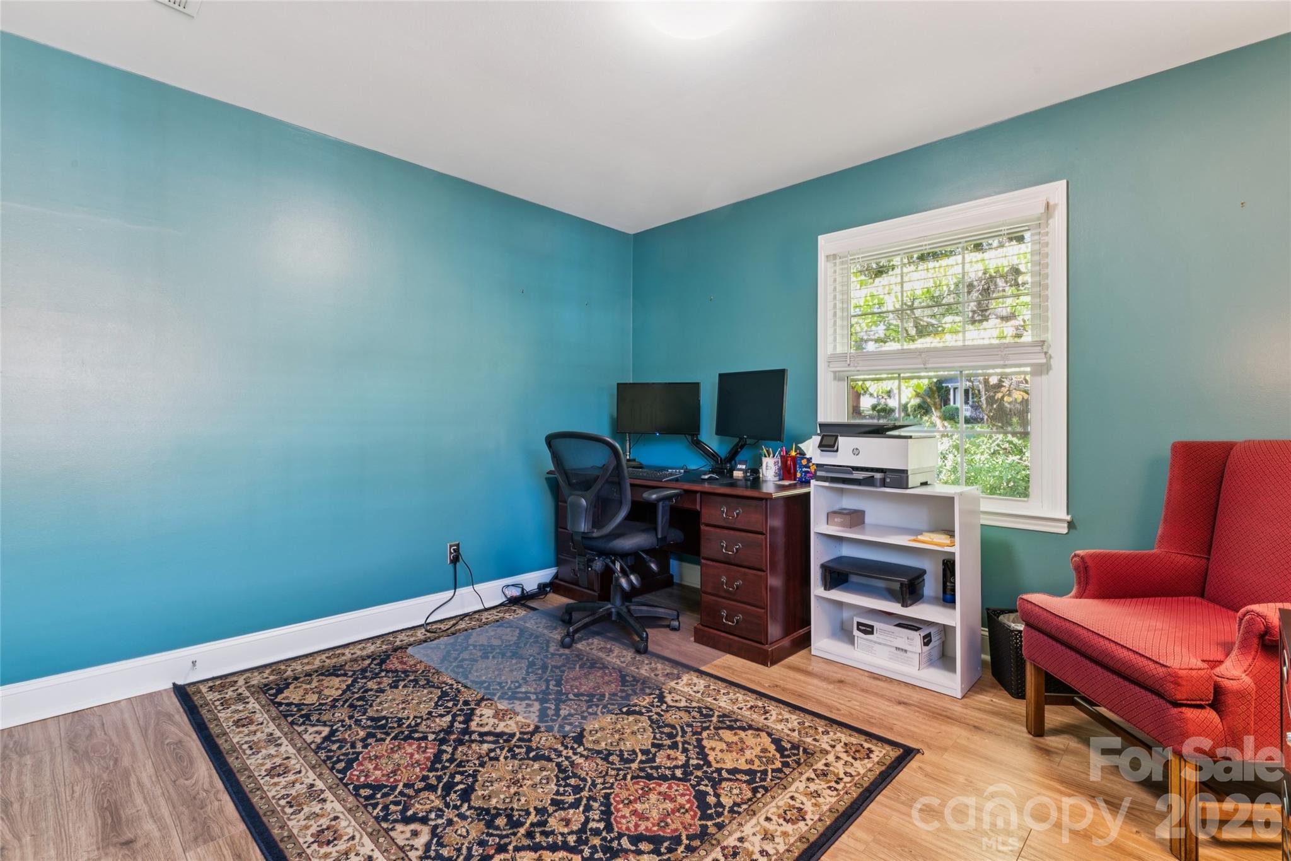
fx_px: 588
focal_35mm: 16
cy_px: 430
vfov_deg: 72.4
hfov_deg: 95.3
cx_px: 646
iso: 200
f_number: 13
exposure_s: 2.5
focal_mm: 16.4
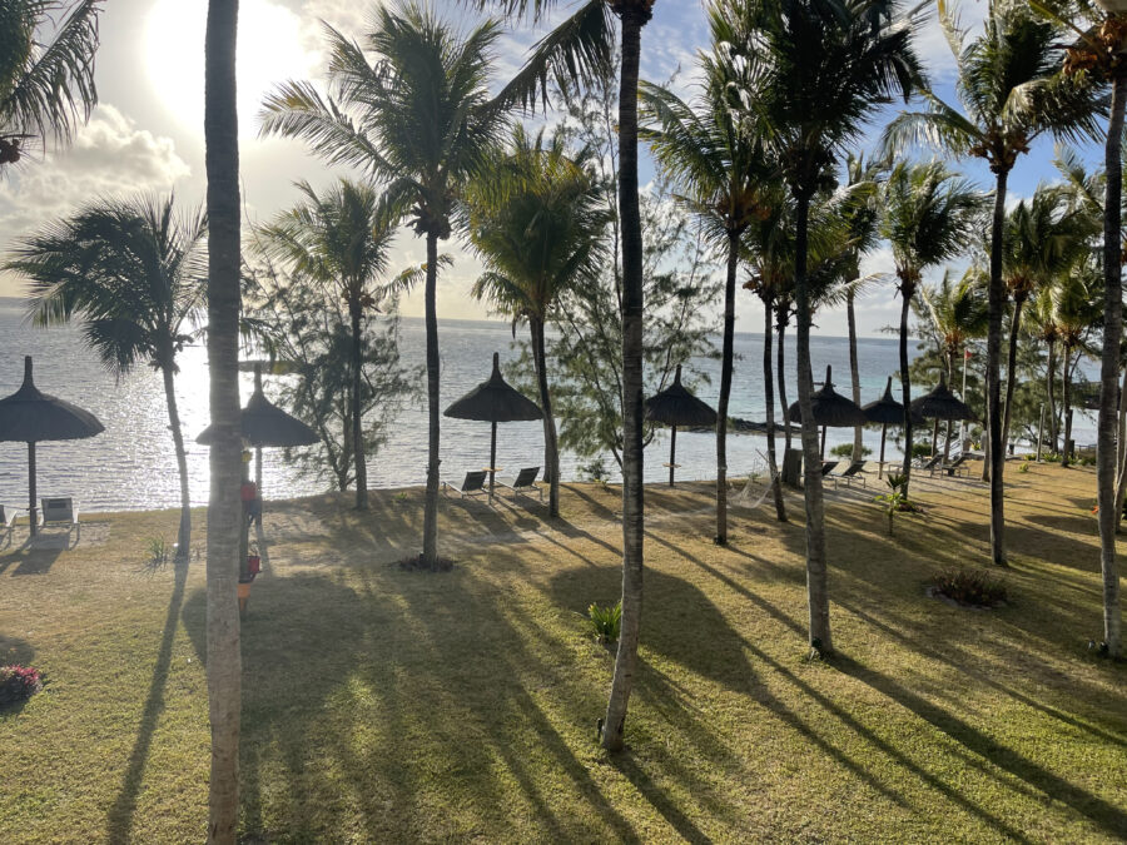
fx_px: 814
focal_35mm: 25
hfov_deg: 69.4
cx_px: 564
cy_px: 422
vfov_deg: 54.9
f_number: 1.6
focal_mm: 5.1
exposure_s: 1/4049
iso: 32
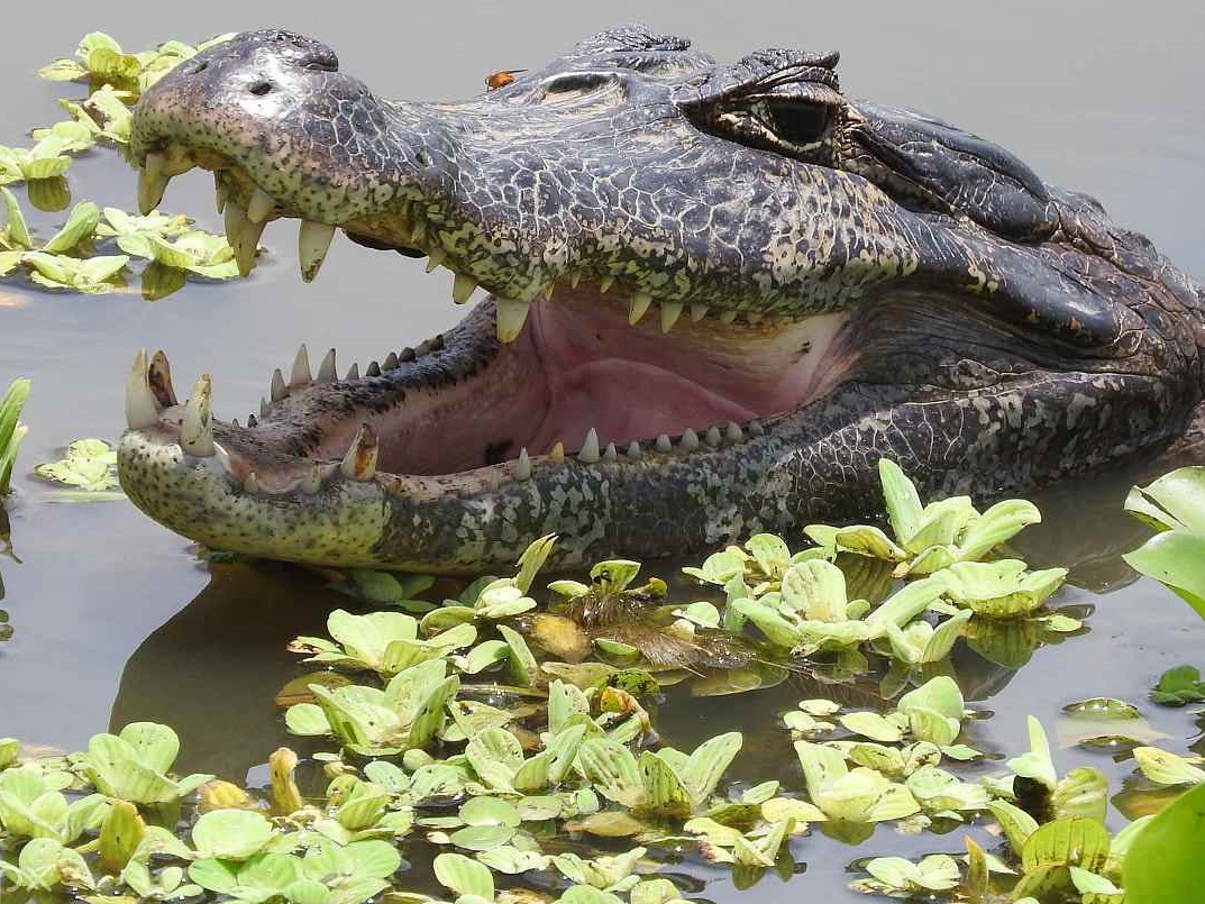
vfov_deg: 1.8
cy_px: 365
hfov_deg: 2.4
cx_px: 672
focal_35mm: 820
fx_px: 28548
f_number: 5.6
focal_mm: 98.5
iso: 100
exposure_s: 1/400
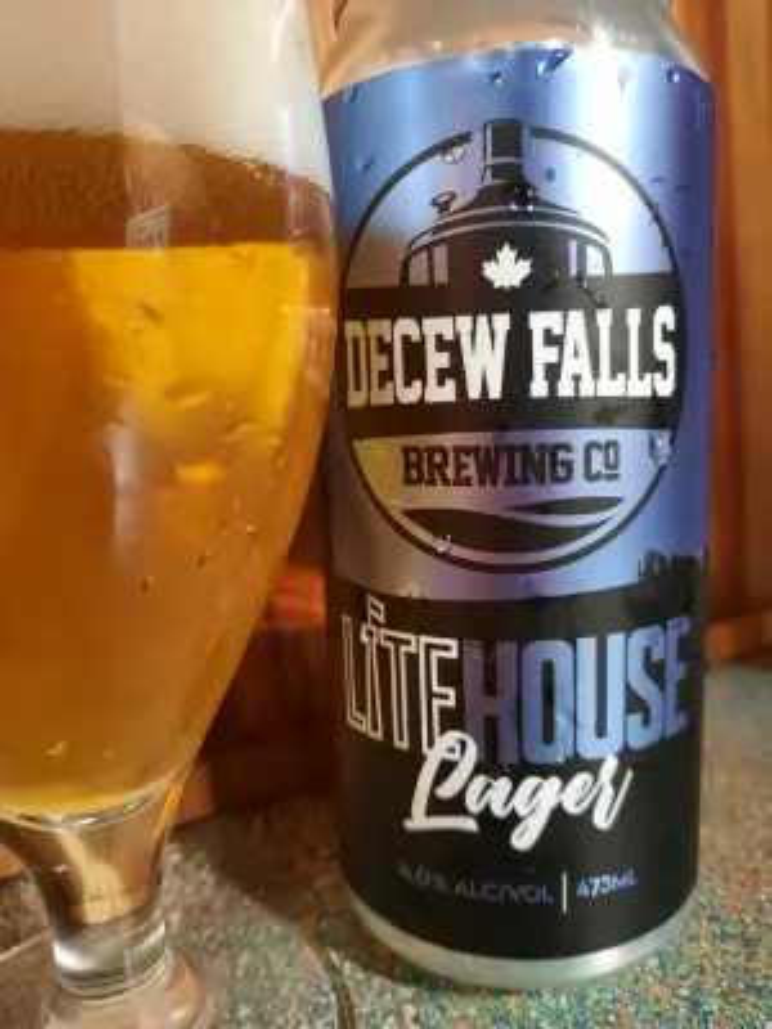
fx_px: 743
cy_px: 514
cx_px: 386
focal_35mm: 25
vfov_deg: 69.4
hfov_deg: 54.9
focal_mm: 4.6
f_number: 2
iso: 320
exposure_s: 1/24
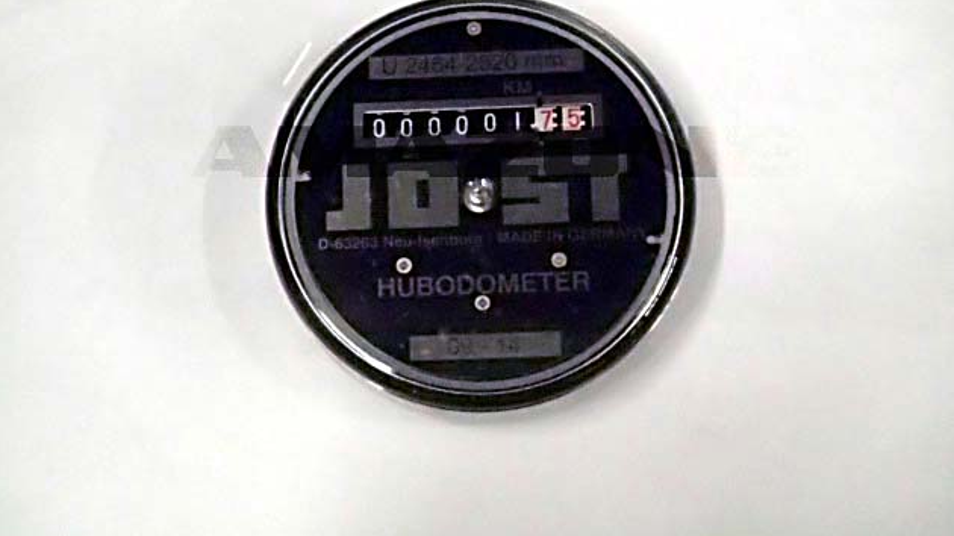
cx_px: 482
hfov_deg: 33.8
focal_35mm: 62
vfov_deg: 19.4
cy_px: 186
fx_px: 1568
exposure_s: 1/80
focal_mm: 10
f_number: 5.1
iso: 6400
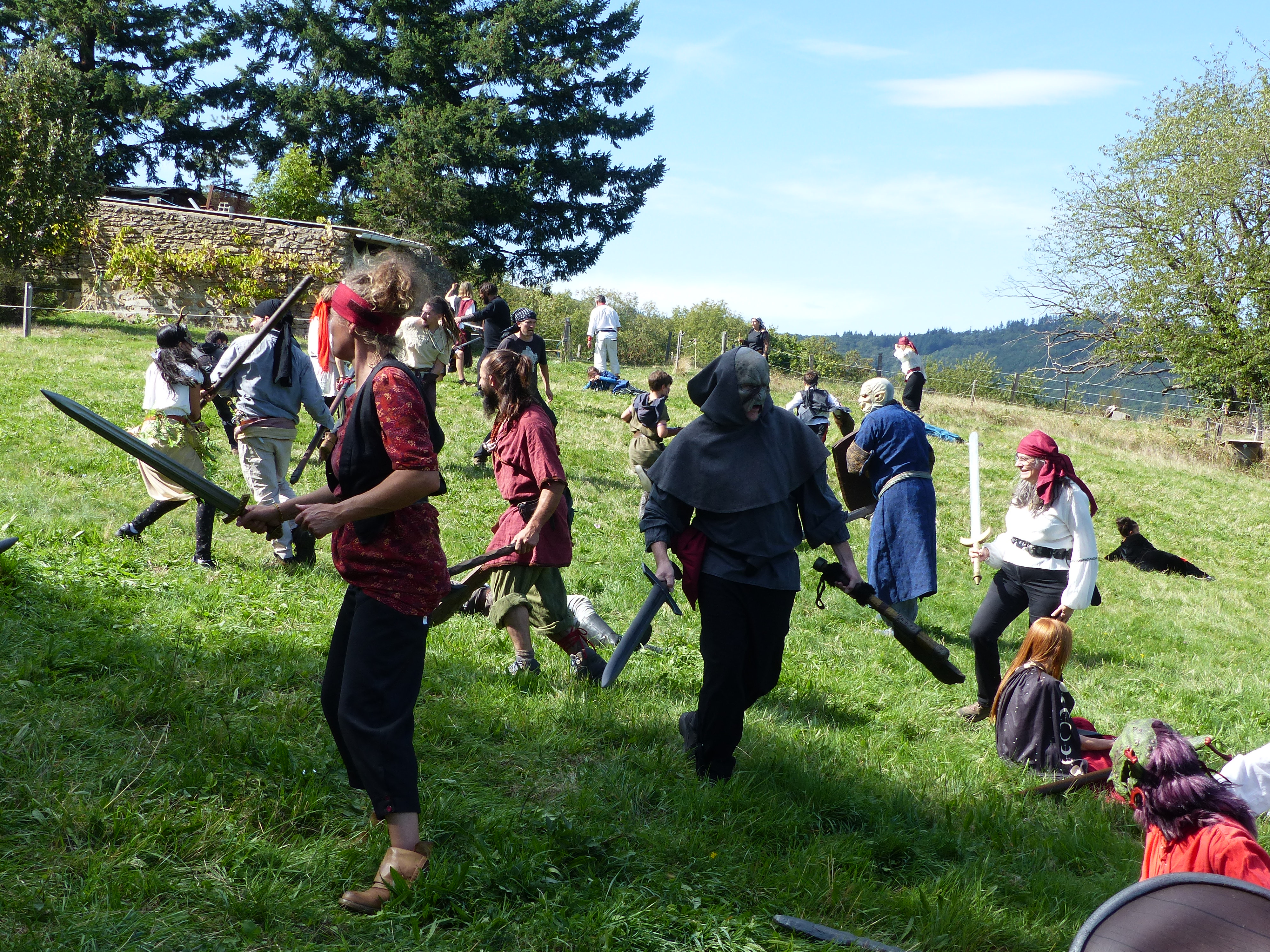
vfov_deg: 29.7
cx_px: 635
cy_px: 476
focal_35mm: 49
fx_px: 1798
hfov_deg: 38.9
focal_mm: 8.4
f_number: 4
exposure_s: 1/500
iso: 100
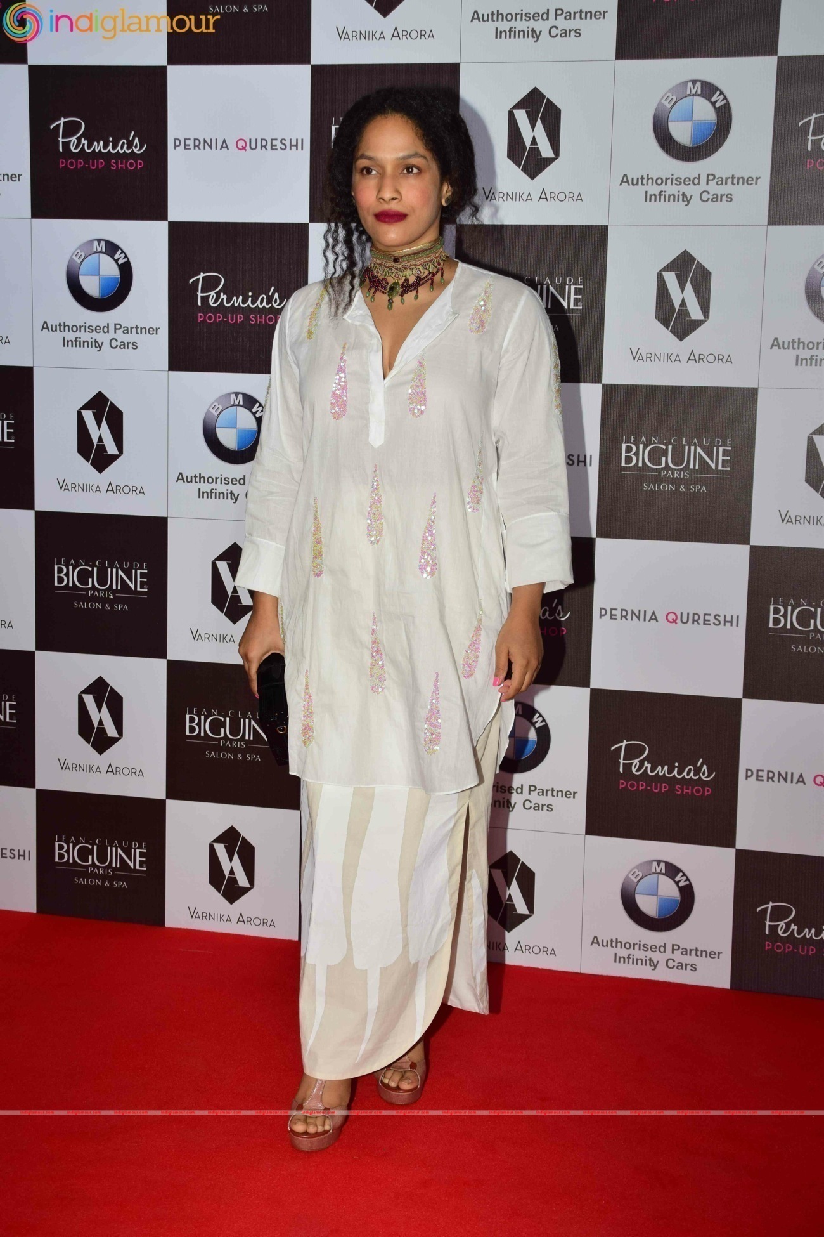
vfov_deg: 35.1
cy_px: 618
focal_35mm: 57
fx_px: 1957
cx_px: 412
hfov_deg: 23.8
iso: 400
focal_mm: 38
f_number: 5.6
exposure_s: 1/160
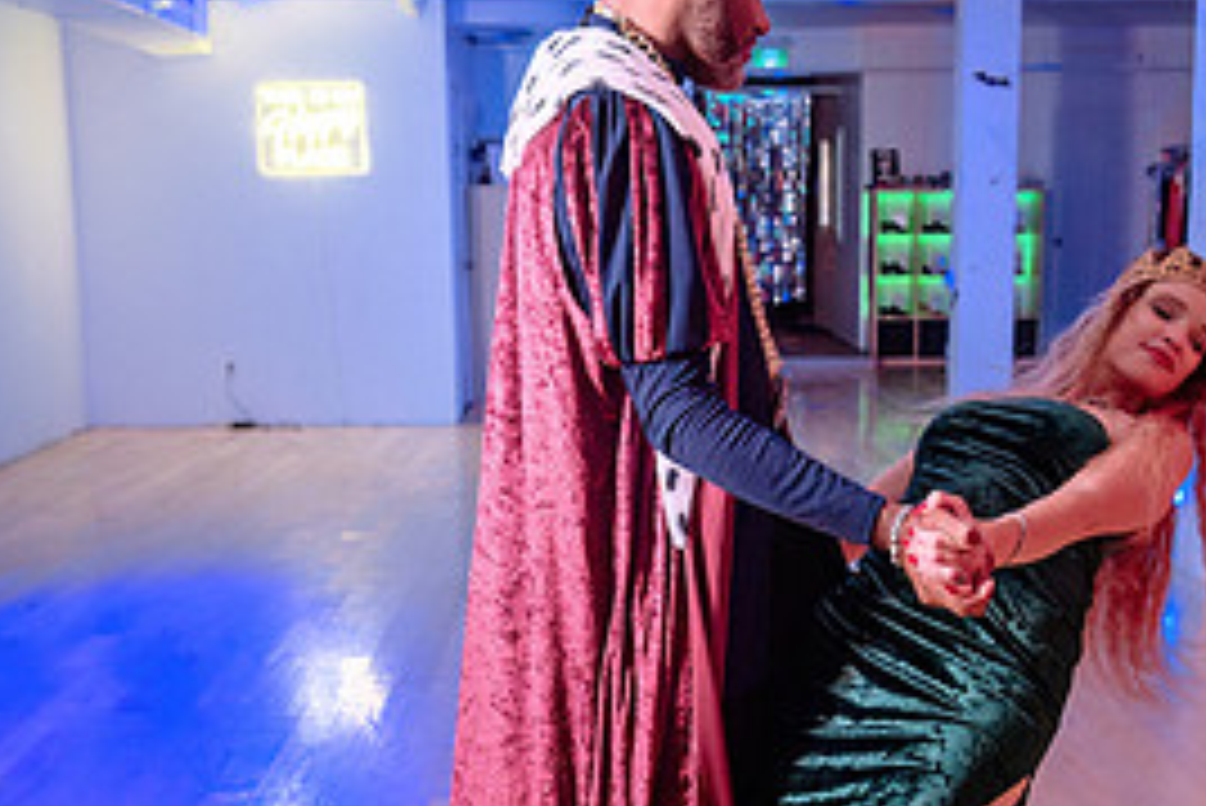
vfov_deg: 25.9
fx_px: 1743
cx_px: 711
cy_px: 529
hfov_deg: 38.0
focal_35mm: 52
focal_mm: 24
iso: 800
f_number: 3.5
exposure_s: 1/100
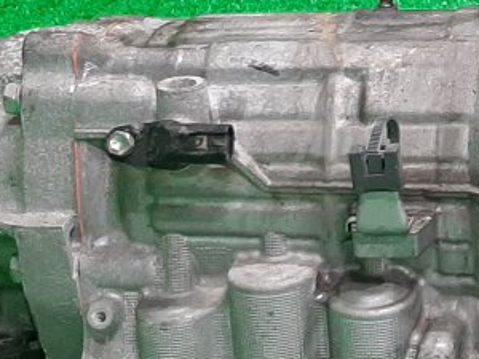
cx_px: 564
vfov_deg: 11.9
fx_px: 1730
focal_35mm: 125
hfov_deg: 15.2
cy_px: 153
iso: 142
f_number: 1.7
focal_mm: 3.93
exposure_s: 1/50
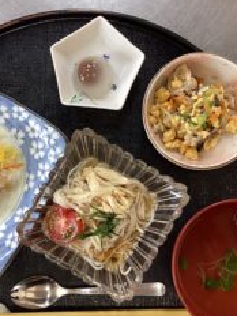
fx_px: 456
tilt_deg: -85.4
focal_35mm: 50
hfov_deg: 28.9
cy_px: 178
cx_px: 82
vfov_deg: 38.1
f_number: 2.4
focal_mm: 3.3
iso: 160
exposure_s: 1/60
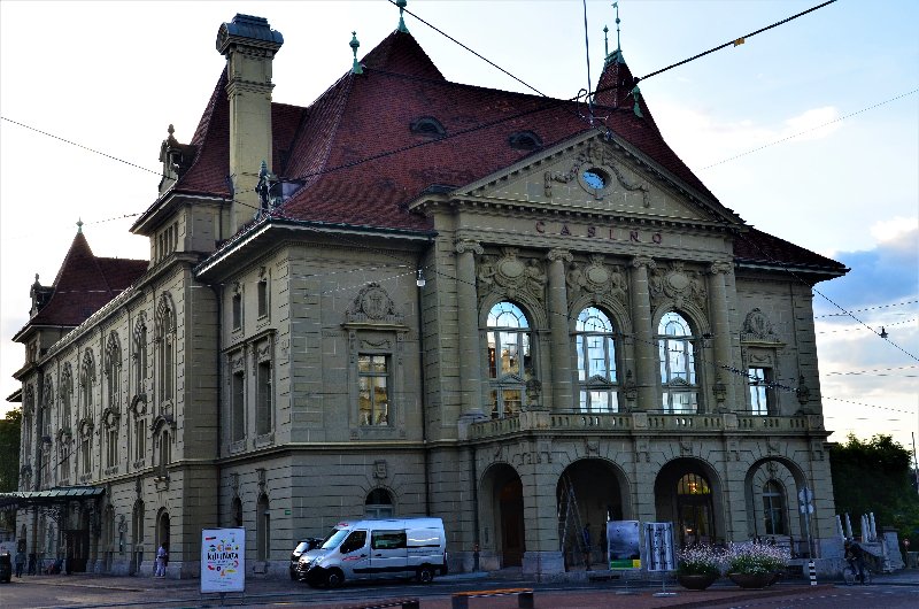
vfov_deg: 28.0
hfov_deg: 41.2
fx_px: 1223
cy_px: 304
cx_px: 460
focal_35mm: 48
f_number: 9
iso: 400
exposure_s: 1/100
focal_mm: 32
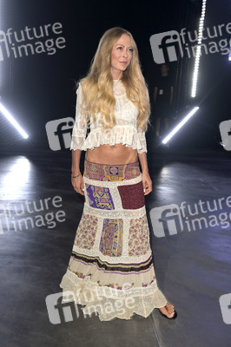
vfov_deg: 54.5
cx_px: 116
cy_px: 174
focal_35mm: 35
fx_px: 337
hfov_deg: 37.8
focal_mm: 35
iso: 2000
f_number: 4
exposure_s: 1/60
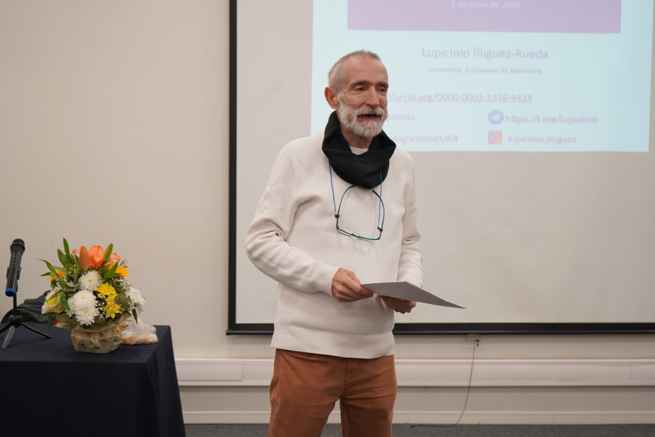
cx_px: 328
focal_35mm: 53
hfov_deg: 37.5
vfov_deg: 25.5
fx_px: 964
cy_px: 218
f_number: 5
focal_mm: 53
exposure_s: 1/160
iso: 1250
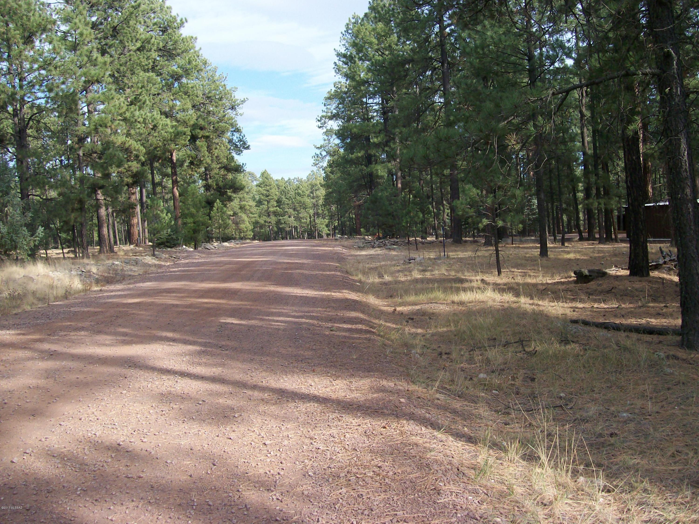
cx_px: 350
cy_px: 262
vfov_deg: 39.7
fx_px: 727
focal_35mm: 36
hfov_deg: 51.4
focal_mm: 6
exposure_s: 1/667
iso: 80
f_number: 2.7
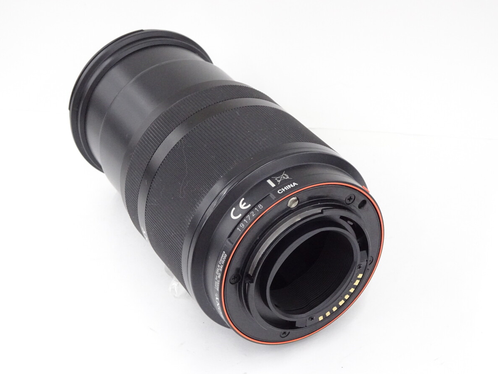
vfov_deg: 21.3
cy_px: 188
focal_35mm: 69
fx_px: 993
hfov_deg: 28.2
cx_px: 252
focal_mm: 11.66
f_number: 4.5
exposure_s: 1/80
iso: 800
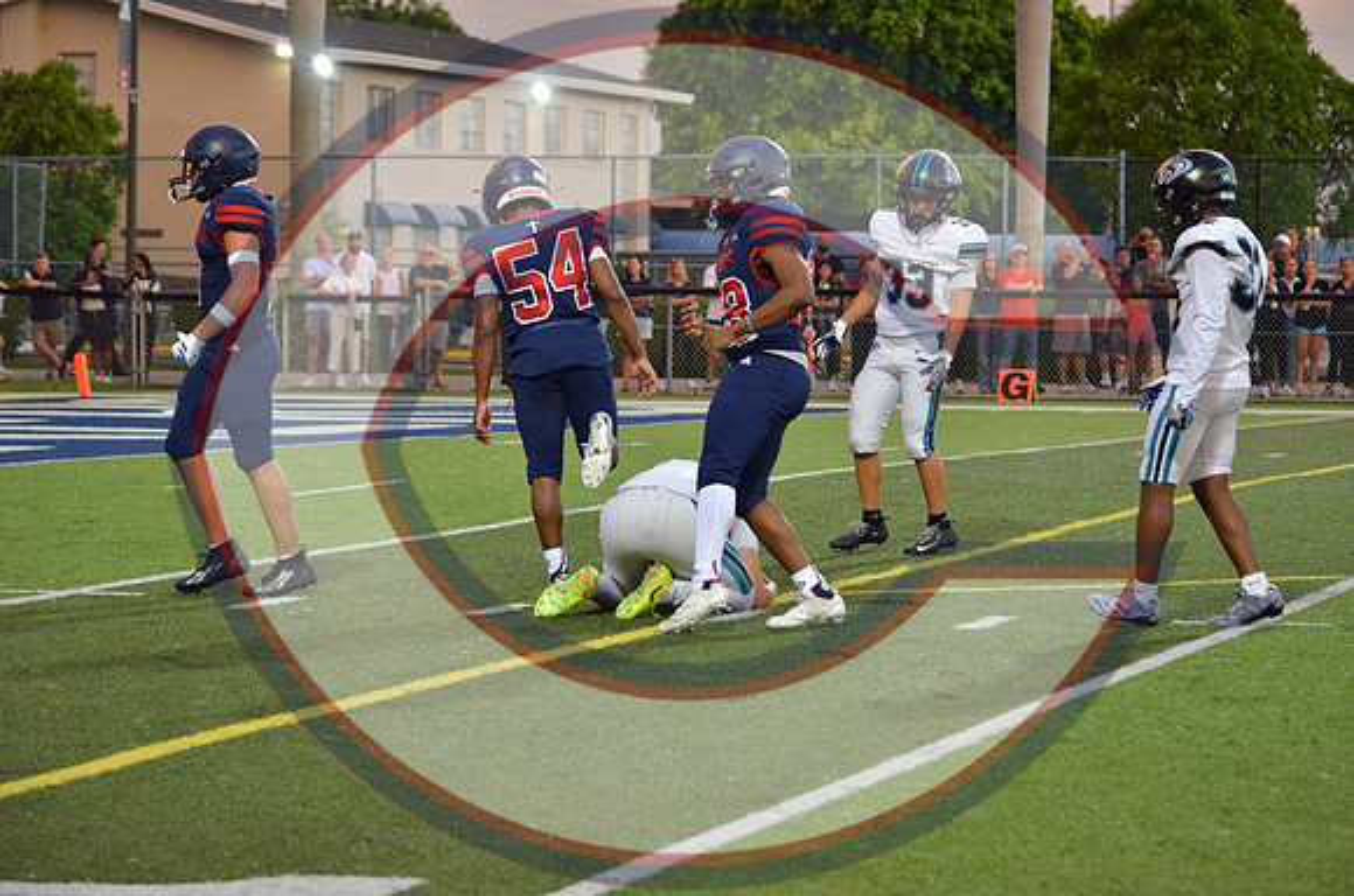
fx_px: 4841
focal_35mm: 129
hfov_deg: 15.9
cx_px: 677
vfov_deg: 10.6
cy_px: 448
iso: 2800
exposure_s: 1/500
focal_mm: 86
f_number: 4.5
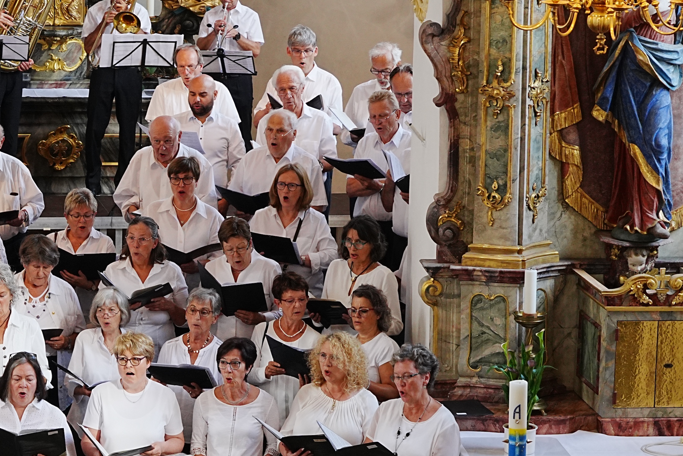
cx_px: 53
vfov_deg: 8.7
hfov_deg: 13.0
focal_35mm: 157
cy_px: 299
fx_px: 2978
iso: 1600
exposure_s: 1/40
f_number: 11
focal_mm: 85
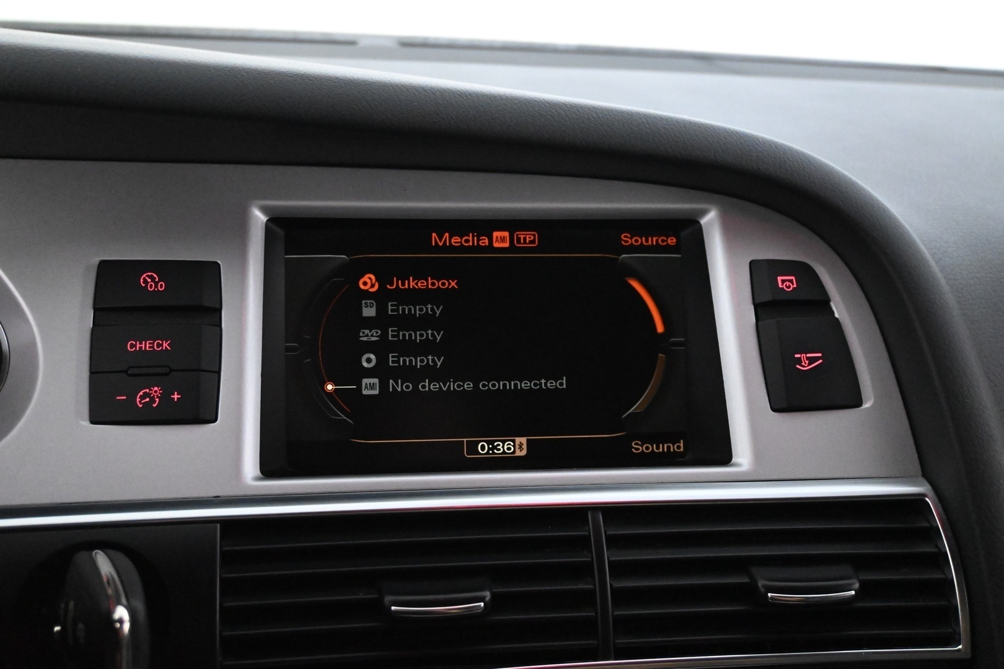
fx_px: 1088
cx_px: 502
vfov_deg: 34.2
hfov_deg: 49.6
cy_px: 334
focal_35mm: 39
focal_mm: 26
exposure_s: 1/40
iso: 8000
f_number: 4.5
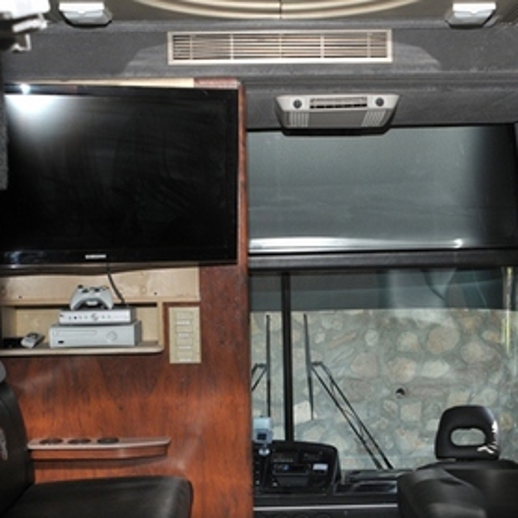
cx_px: 320
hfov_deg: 31.0
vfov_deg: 31.0
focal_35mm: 55
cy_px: 306
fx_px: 931
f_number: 5.6
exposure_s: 1/160
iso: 320
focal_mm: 24
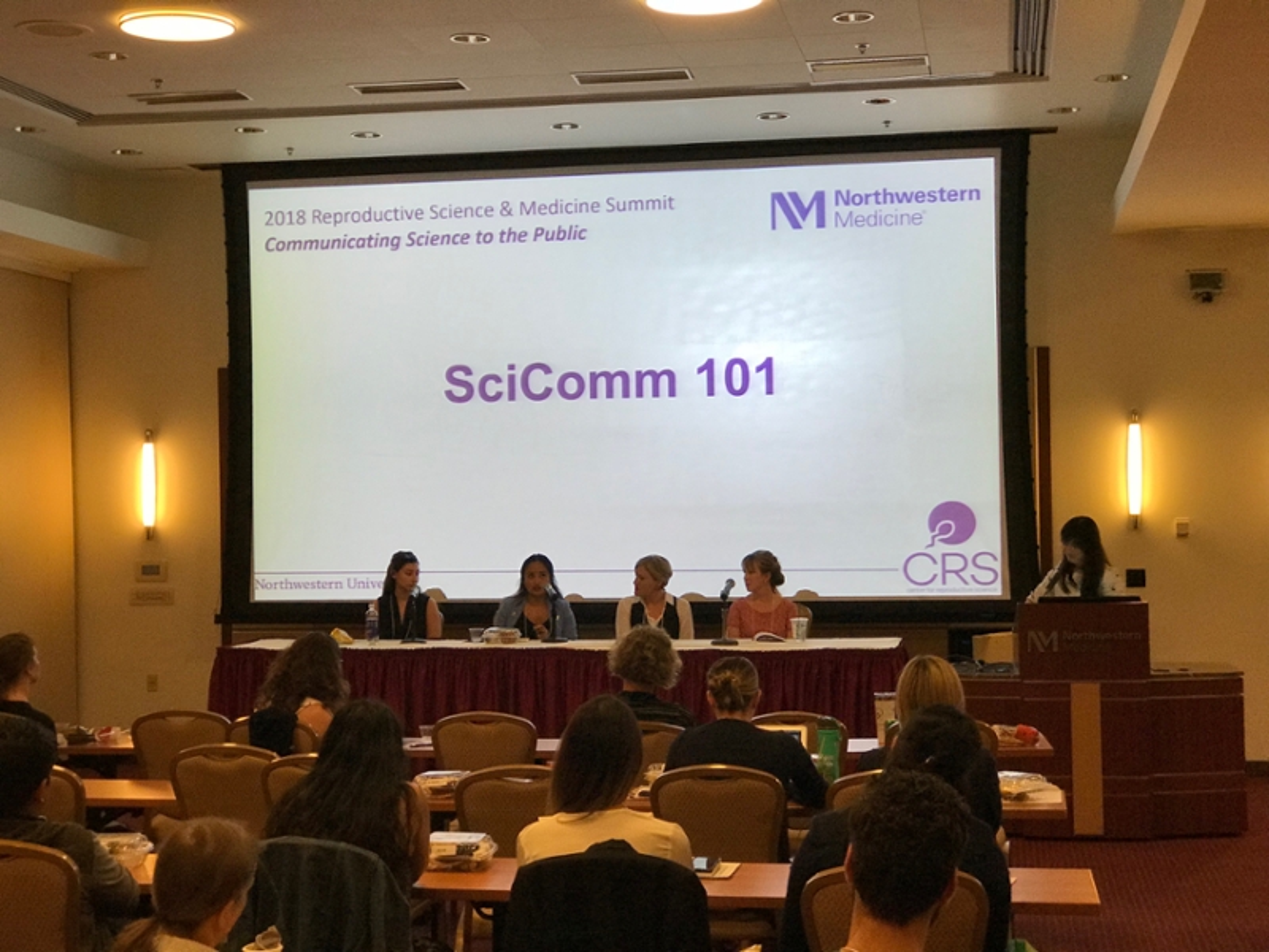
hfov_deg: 33.8
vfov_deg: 25.7
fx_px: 2090
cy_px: 476
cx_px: 634
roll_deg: +0.3
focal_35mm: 57
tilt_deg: +0.8
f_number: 2.8
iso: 80
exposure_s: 1/60
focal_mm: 6.6
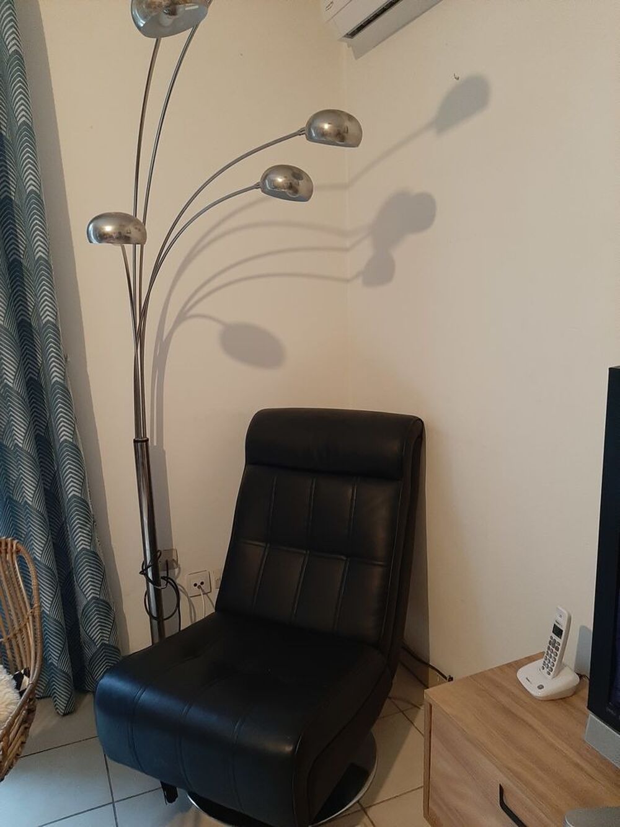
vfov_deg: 67.3
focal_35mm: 26
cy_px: 414
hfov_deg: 53.1
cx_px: 310
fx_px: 621
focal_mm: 3.93
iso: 250
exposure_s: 1/25
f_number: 1.7
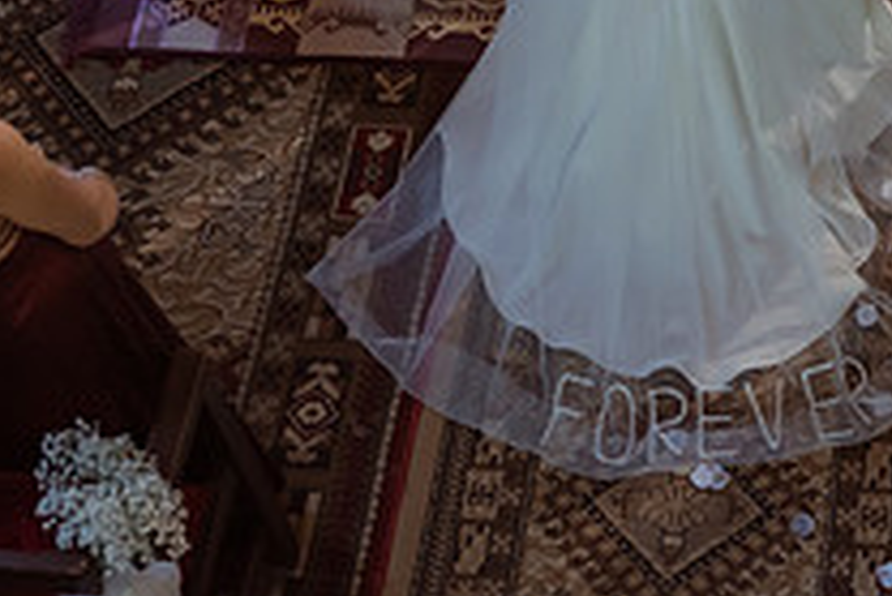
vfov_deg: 12.5
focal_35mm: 106
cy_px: -221
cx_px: 948
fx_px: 2628
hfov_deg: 18.6
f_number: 2.8
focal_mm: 38
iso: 1250
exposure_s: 1/200
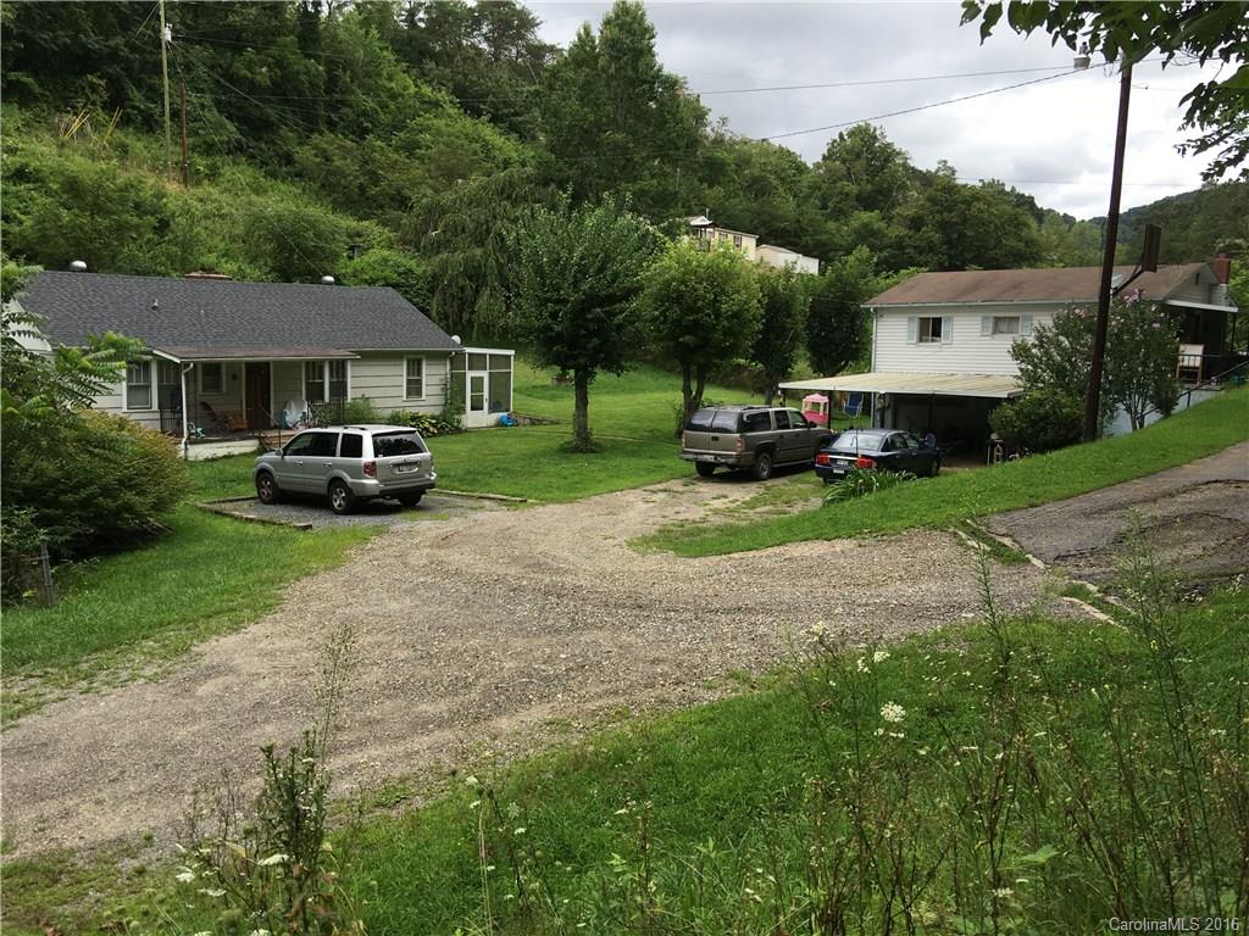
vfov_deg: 48.2
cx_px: 624
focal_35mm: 29
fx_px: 1046
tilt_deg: -6.2
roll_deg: -1.1
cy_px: 468
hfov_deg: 61.7
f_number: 2.2
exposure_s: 1/545
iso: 25
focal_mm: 4.15
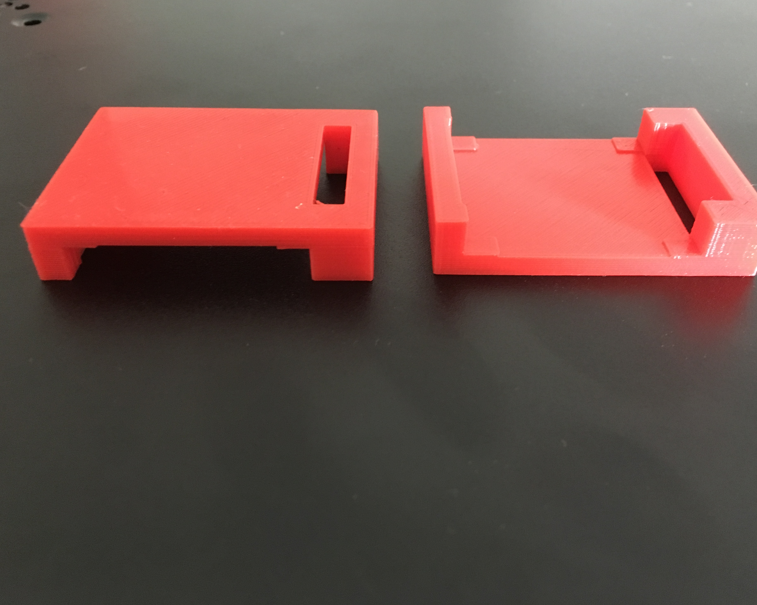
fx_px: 694
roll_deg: -1.3
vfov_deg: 47.1
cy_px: 299
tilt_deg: -40.4
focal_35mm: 31
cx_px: 397
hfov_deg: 57.2
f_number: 2.2
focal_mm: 4.15
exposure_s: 1/17
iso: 500
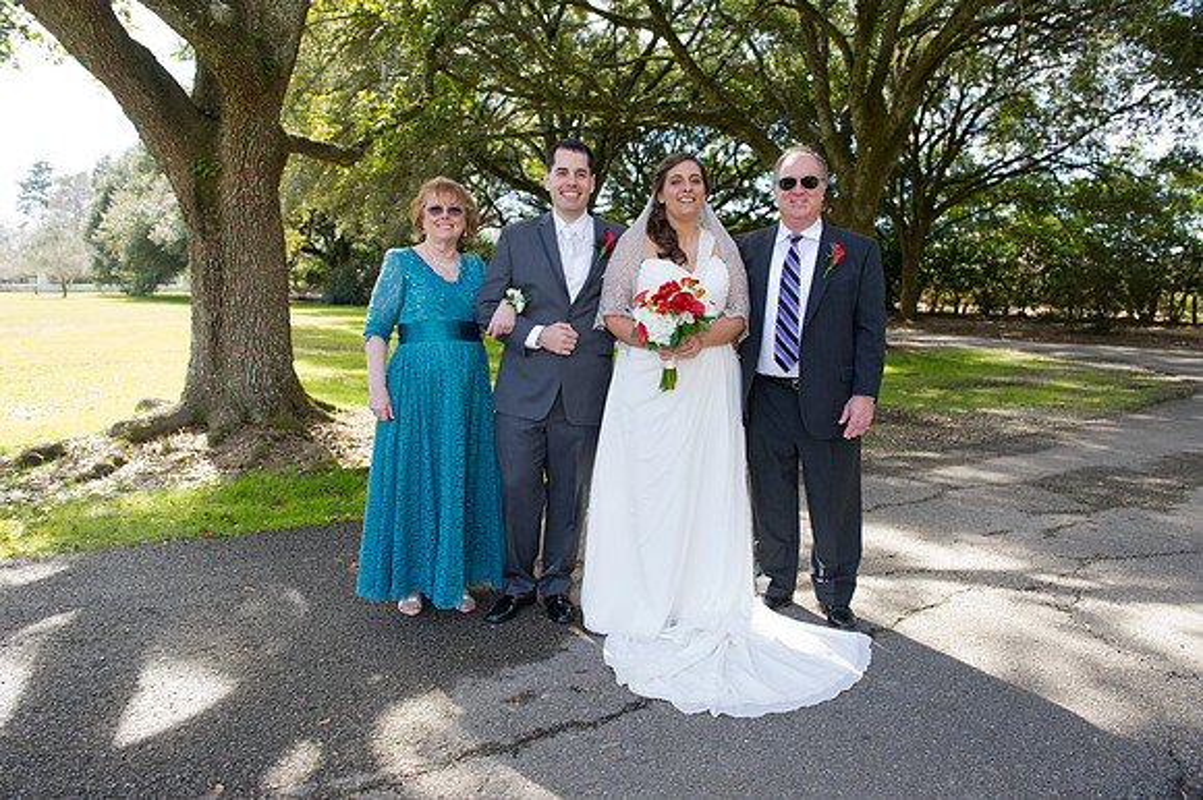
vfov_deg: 47.9
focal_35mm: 27
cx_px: 602
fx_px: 902
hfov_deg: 67.4
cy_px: 400
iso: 320
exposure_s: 1/125
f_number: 5.6
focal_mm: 27
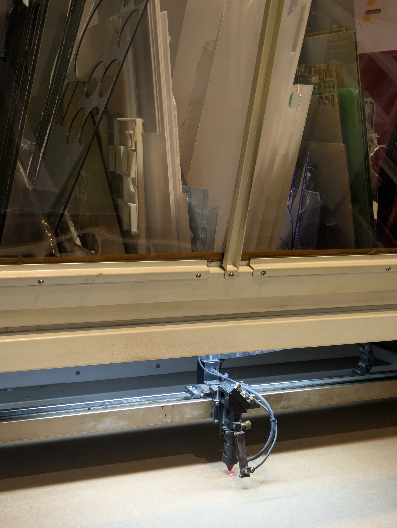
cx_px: 198
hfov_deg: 28.6
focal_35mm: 51
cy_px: 264
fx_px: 779
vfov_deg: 37.5
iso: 134
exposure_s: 1/100
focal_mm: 5.43
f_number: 1.89
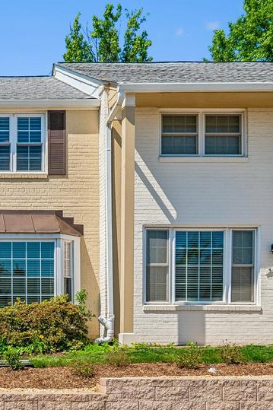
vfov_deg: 34.9
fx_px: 649
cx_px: -70
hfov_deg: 21.7
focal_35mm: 57
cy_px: 249
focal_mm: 20
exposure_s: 1/2000
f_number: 8
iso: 400
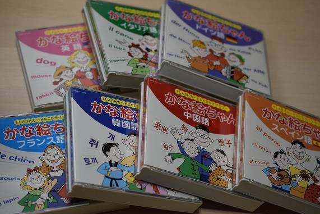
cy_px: 111
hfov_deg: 31.9
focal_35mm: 63
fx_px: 560
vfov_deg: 21.6
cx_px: 159
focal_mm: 40
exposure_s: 1/250
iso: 560
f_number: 2.8
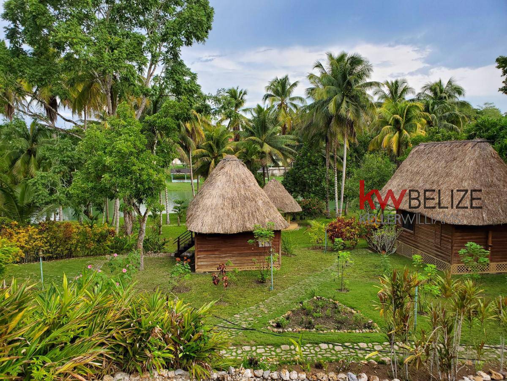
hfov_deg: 67.3
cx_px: 254
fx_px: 381
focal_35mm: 26
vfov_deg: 53.1
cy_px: 190
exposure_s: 1/408
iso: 50
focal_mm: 4.3
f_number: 2.4
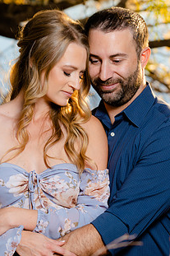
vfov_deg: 13.5
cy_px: 145
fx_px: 1078
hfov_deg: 9.0
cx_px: 87
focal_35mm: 152
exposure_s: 1/250
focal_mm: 105
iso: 100
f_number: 5
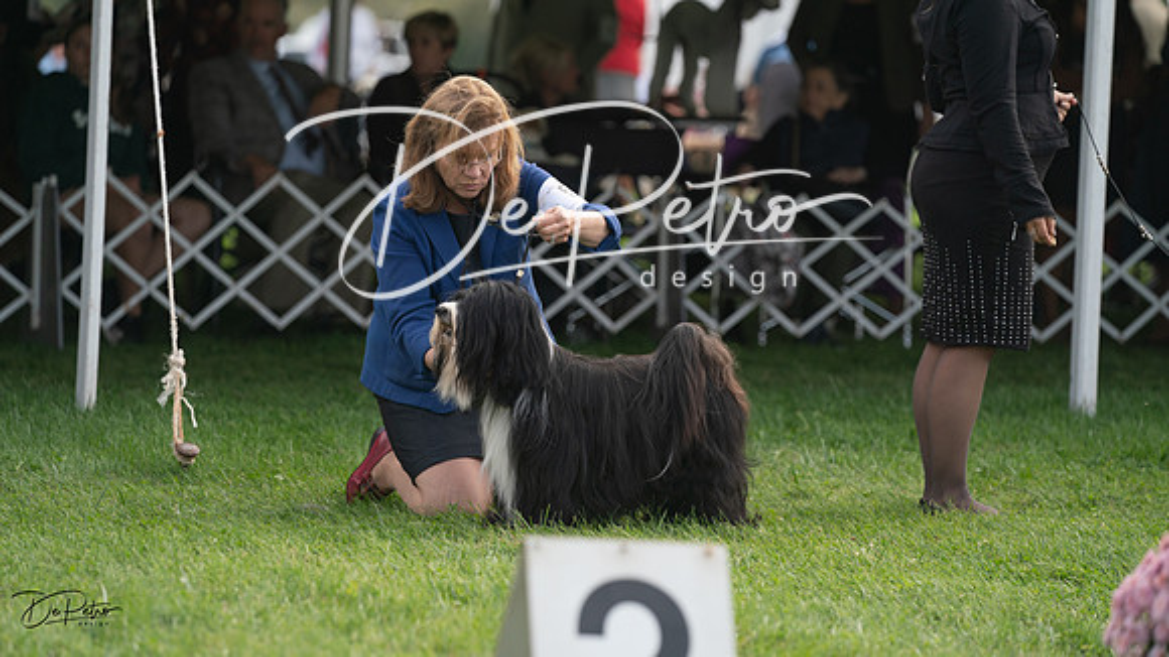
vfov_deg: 6.9
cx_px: 584
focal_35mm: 176
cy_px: 328
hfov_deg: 12.2
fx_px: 5454
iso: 400
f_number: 3.5
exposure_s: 1/1600
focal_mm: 168
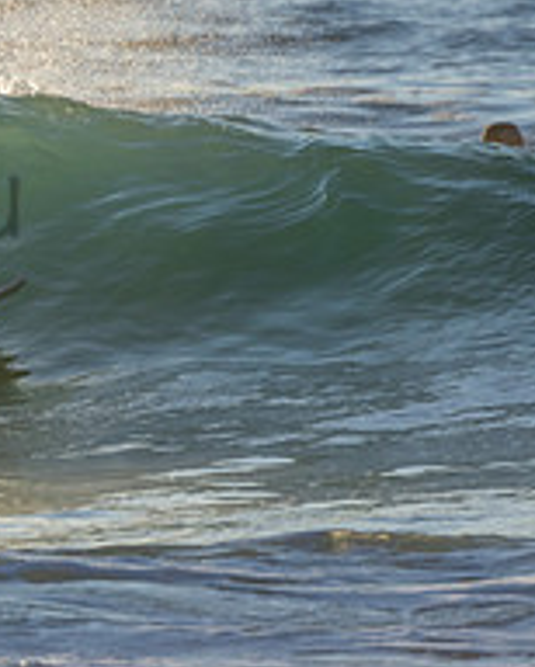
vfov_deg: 1.2
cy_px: 158
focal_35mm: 1659
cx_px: -347
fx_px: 32784
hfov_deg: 0.9
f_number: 5.6
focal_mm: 390
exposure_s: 1/1250
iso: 200
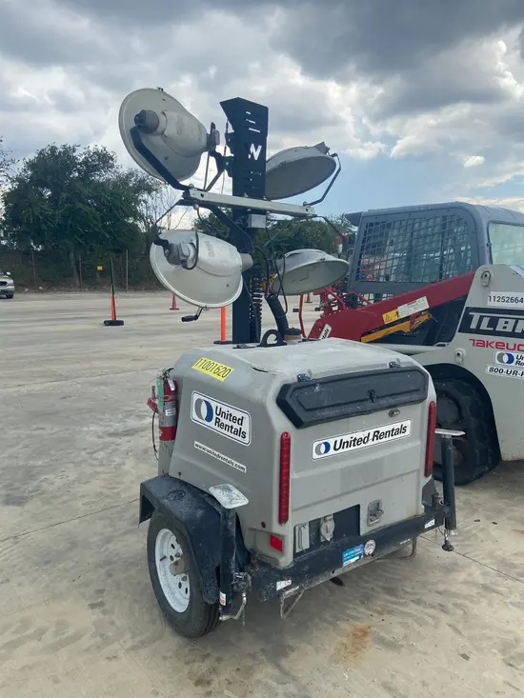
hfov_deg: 53.1
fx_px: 525
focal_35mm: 26
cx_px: 262
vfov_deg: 67.3
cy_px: 349
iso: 32
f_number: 1.8
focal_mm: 4.25
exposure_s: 1/1522
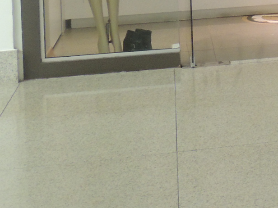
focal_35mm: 129
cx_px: 508
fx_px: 1036
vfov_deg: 10.8
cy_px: -151
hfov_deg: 13.6
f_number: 3.3
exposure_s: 1/40
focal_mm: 6.2
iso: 400
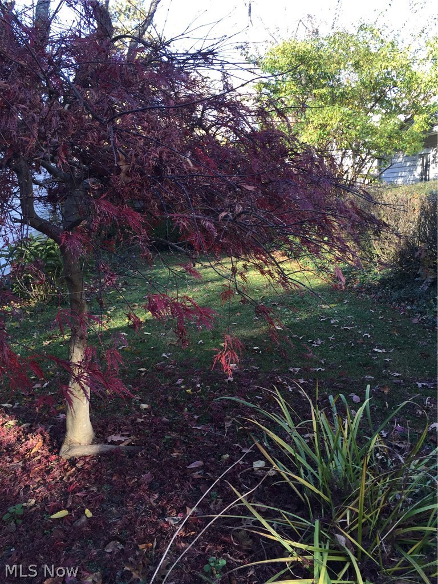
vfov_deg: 61.7
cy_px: 292
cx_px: 219
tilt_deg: -11.2
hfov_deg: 48.2
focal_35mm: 29
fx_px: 489
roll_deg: +1.9
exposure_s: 1/120
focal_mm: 4.15
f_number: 2.2
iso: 32
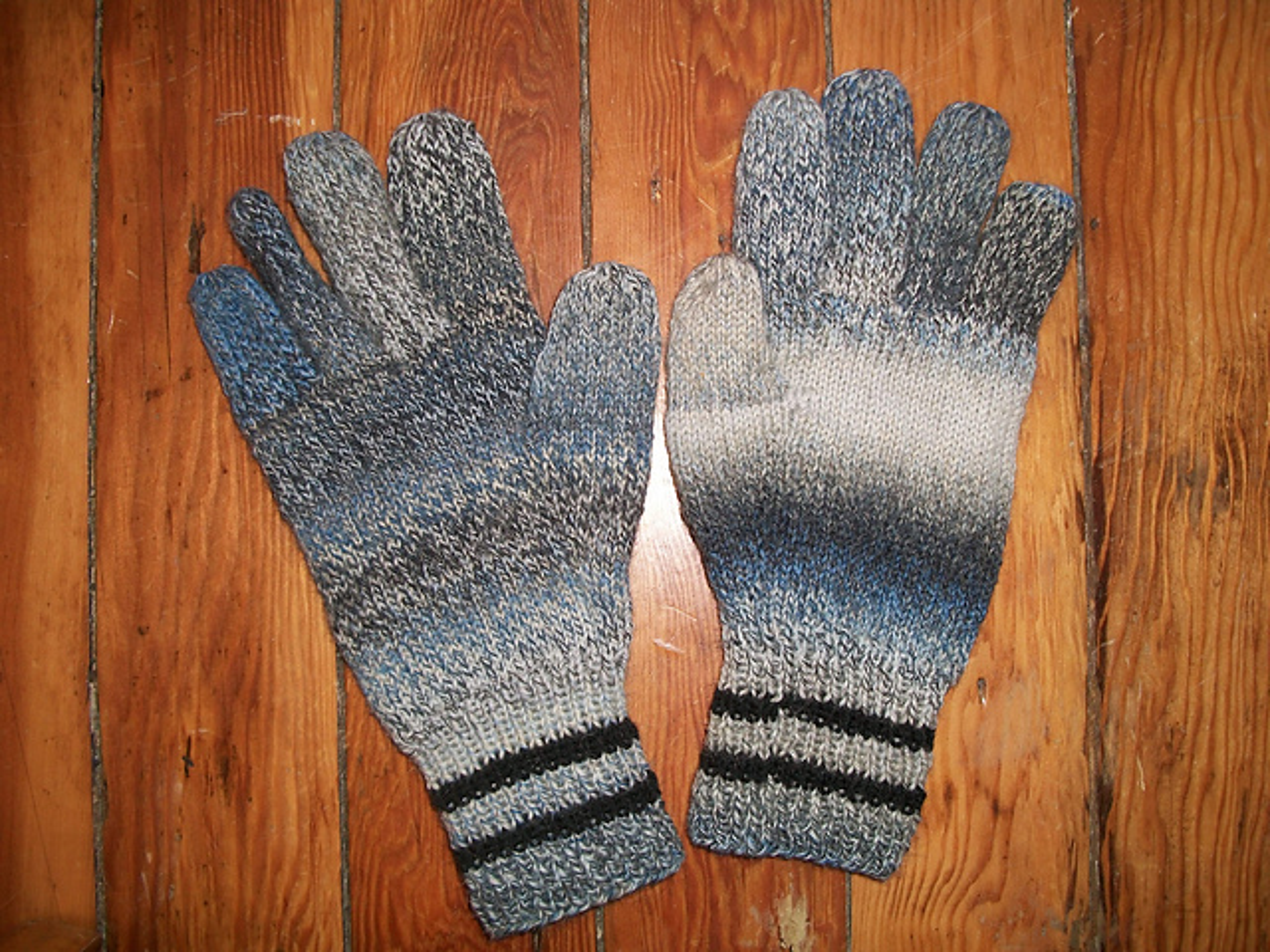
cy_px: 476
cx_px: 635
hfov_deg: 56.8
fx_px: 1174
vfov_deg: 44.2
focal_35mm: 32
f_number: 2.9
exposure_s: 1/60
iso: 80
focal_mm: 5.7
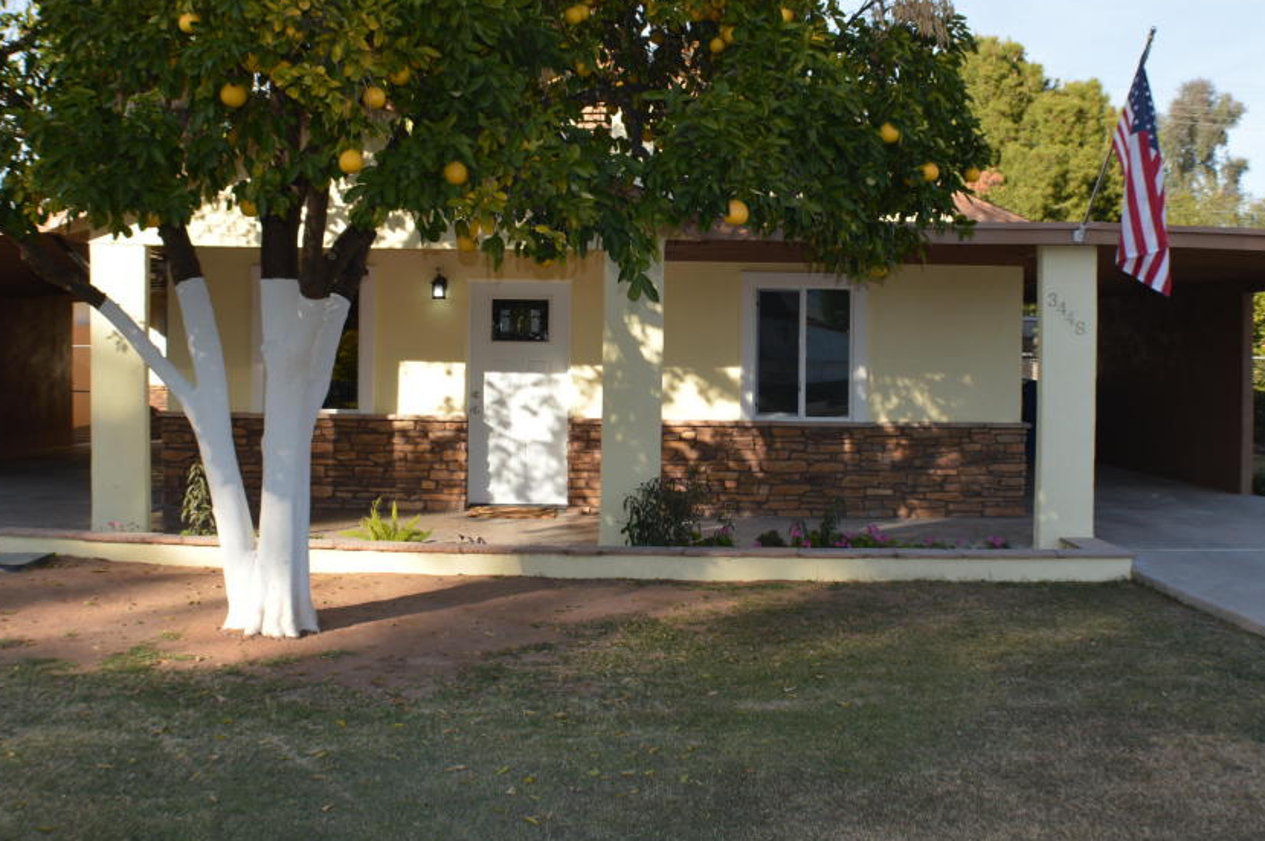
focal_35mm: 46
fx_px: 1615
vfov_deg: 29.1
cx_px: 568
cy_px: 345
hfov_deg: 42.7
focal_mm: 22
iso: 100
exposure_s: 1/200
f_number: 6.3
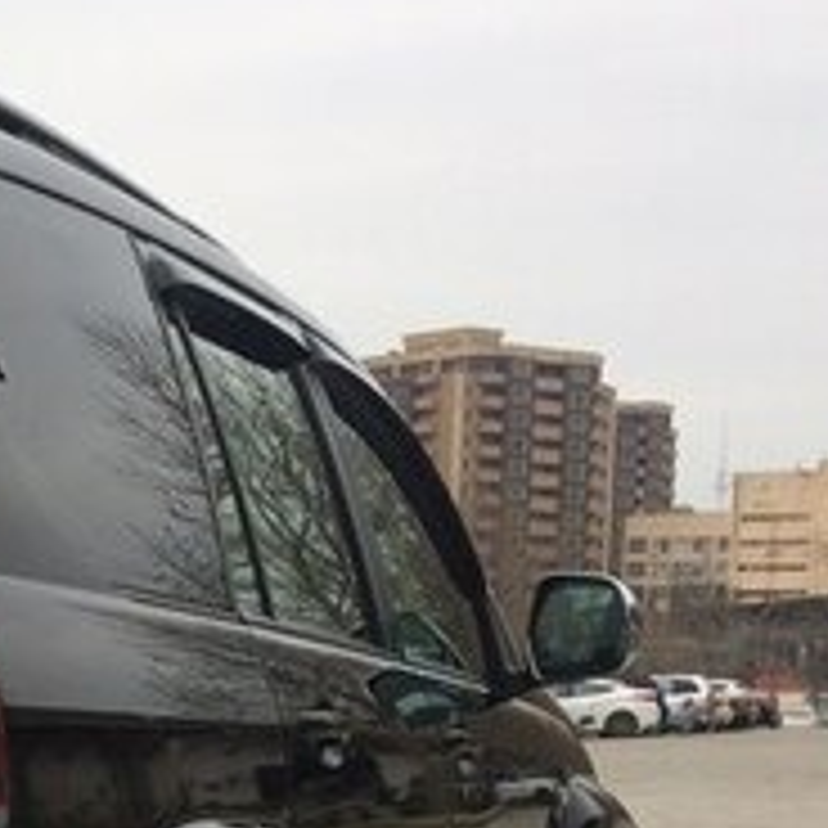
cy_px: 875
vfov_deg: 18.3
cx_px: -450
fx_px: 2490
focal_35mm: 92
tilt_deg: -5.3
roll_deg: +0.6
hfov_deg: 16.9
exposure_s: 1/519
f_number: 2.2
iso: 32
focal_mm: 4.15
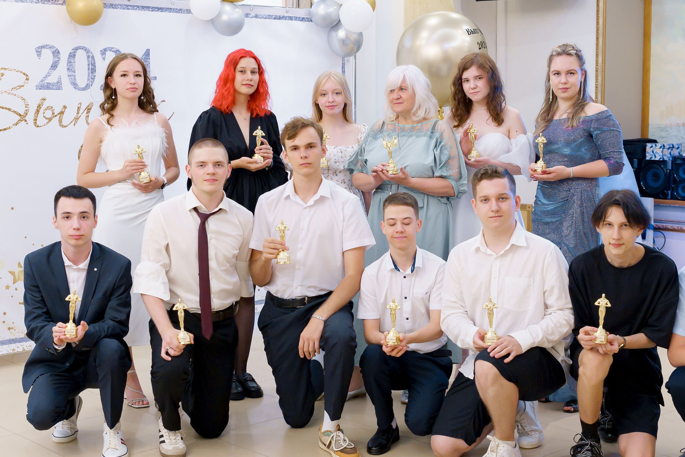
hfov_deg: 35.6
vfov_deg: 24.2
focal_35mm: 56
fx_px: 1066
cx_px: 380
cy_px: 212
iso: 1600
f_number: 3.2
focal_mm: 35
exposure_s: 1/125
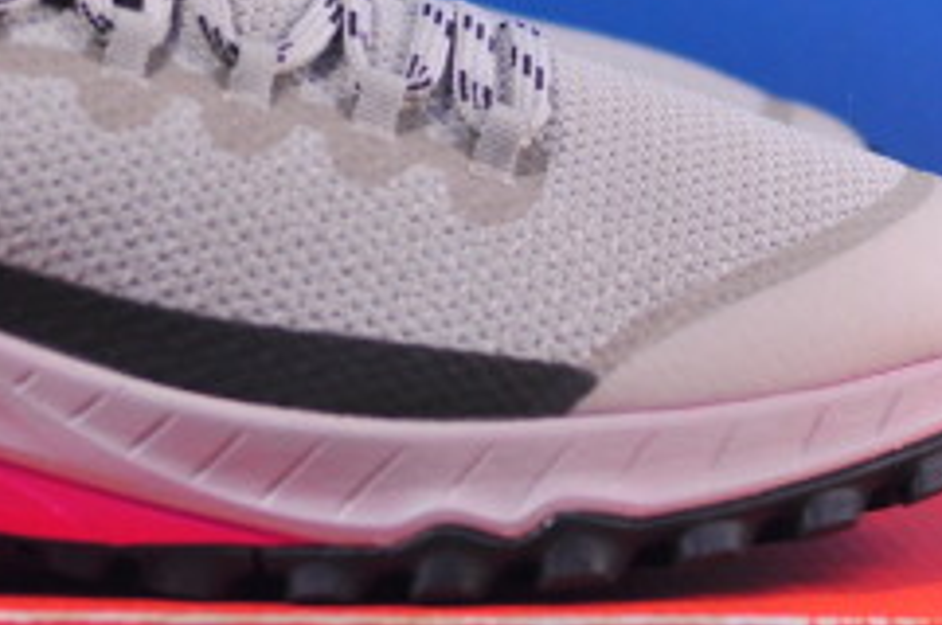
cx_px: 90
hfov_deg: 8.3
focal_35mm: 249
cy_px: -182
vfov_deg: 5.5
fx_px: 6507
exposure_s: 1/320
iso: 250
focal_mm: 50
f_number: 2.8
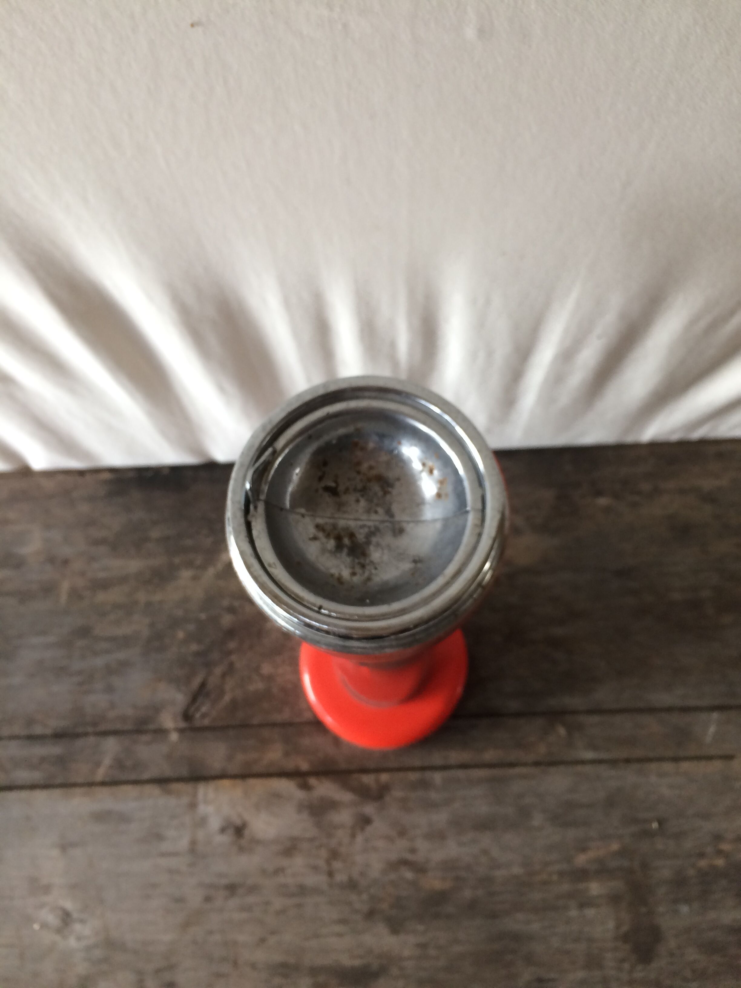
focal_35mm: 29
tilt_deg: -73.6
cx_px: 370
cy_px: 494
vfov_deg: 61.7
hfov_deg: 48.2
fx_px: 828
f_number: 2.2
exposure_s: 1/33
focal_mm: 4.15
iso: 50
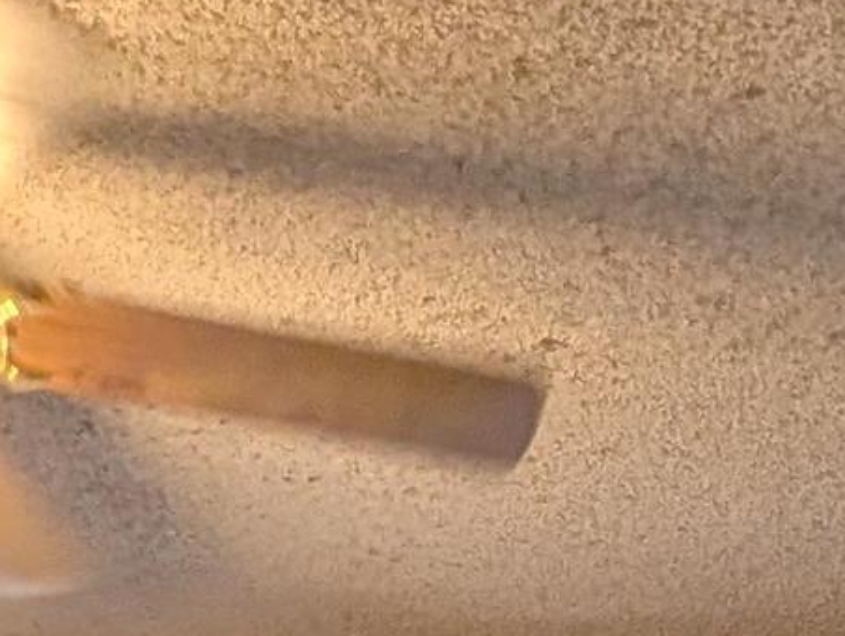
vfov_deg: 11.3
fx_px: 1980
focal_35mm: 81
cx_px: 403
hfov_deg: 24.1
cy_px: 1889
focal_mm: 2.02
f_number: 1.7
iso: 100
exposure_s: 1/120
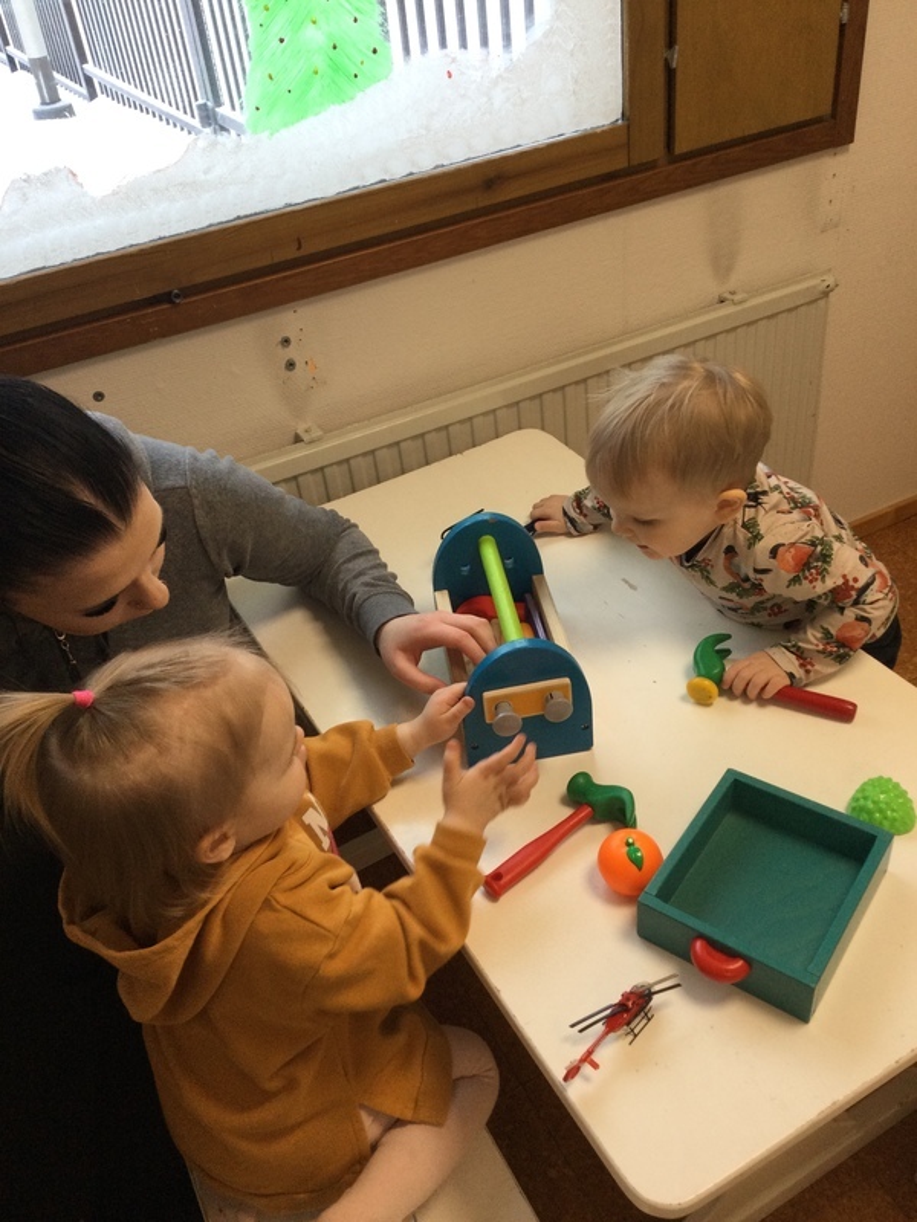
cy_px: 611
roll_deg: +7.3
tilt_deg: -38.2
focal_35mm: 31
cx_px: 458
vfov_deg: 58.4
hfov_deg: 45.4
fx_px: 1095
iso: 25
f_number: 2.4
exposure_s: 1/33
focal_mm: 3.3
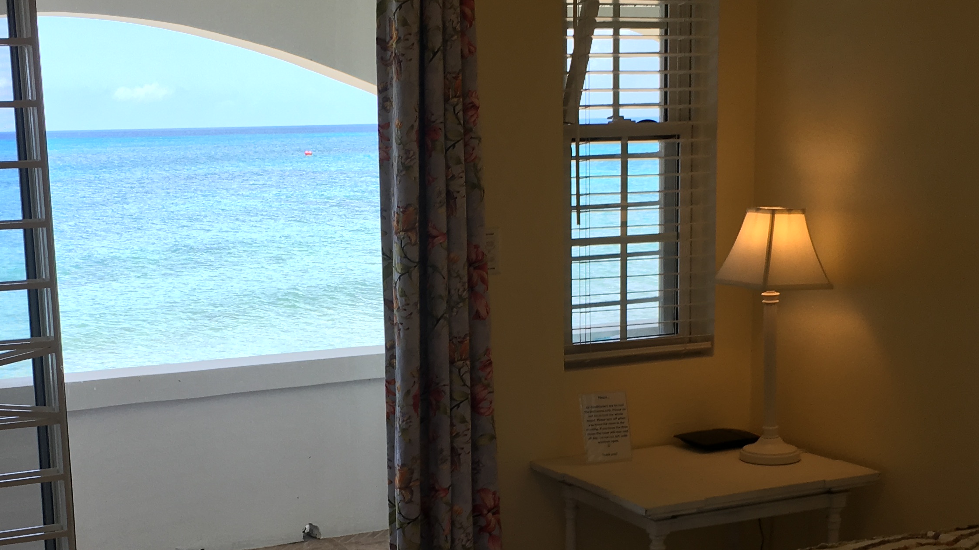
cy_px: 390
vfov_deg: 21.0
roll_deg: +1.1
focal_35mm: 57
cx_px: 427
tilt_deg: -9.7
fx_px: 1480
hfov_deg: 36.6
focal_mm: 4.15
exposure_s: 1/128
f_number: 2.2
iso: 25
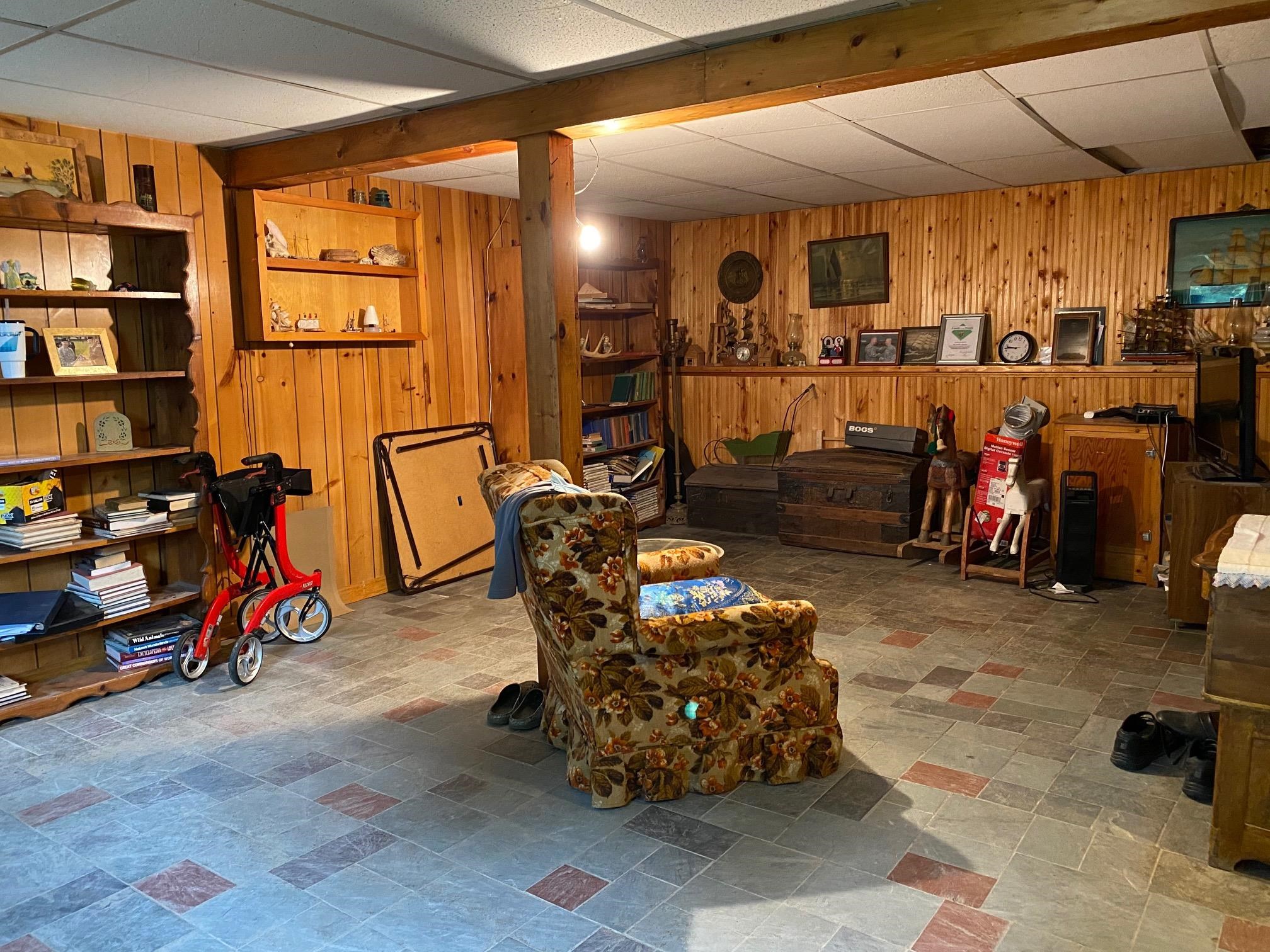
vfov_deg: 53.1
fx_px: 954
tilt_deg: -7.9
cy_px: 476
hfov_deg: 67.3
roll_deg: +0.9
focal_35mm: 26
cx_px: 635
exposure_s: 1/30
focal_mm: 4.25
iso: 640
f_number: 1.8
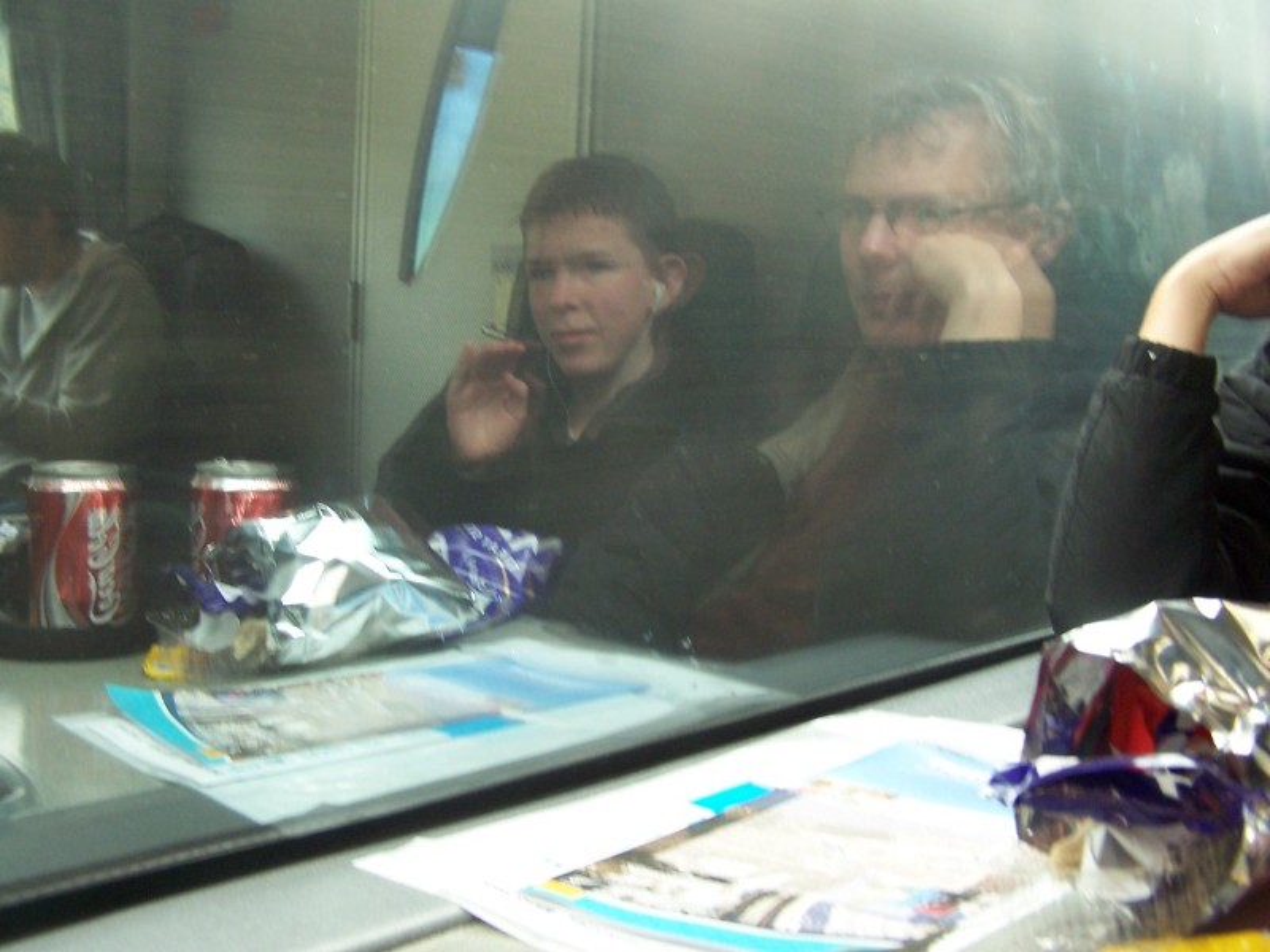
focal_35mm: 38
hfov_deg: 49.0
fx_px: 1394
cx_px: 635
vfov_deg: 37.7
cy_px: 476
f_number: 2.8
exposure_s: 1/30
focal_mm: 6.3
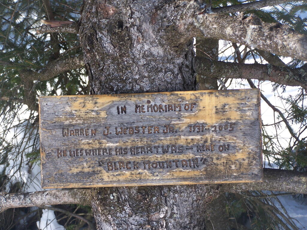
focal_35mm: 117
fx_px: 1038
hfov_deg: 16.8
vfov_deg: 12.7
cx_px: 154
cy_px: 115
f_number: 3.2
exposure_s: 1/500
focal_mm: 19.4
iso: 80
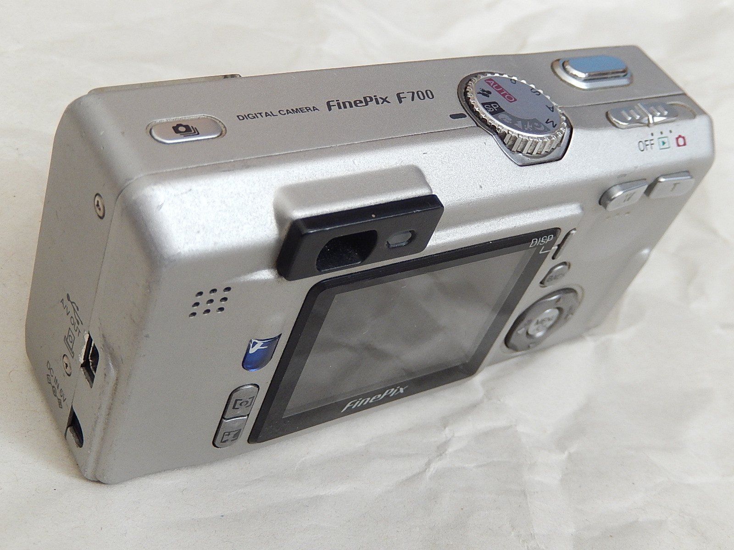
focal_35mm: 51
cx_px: 367
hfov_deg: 37.5
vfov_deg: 28.6
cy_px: 275
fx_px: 1081
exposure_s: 1/30
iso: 250
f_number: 4.5
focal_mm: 9.2
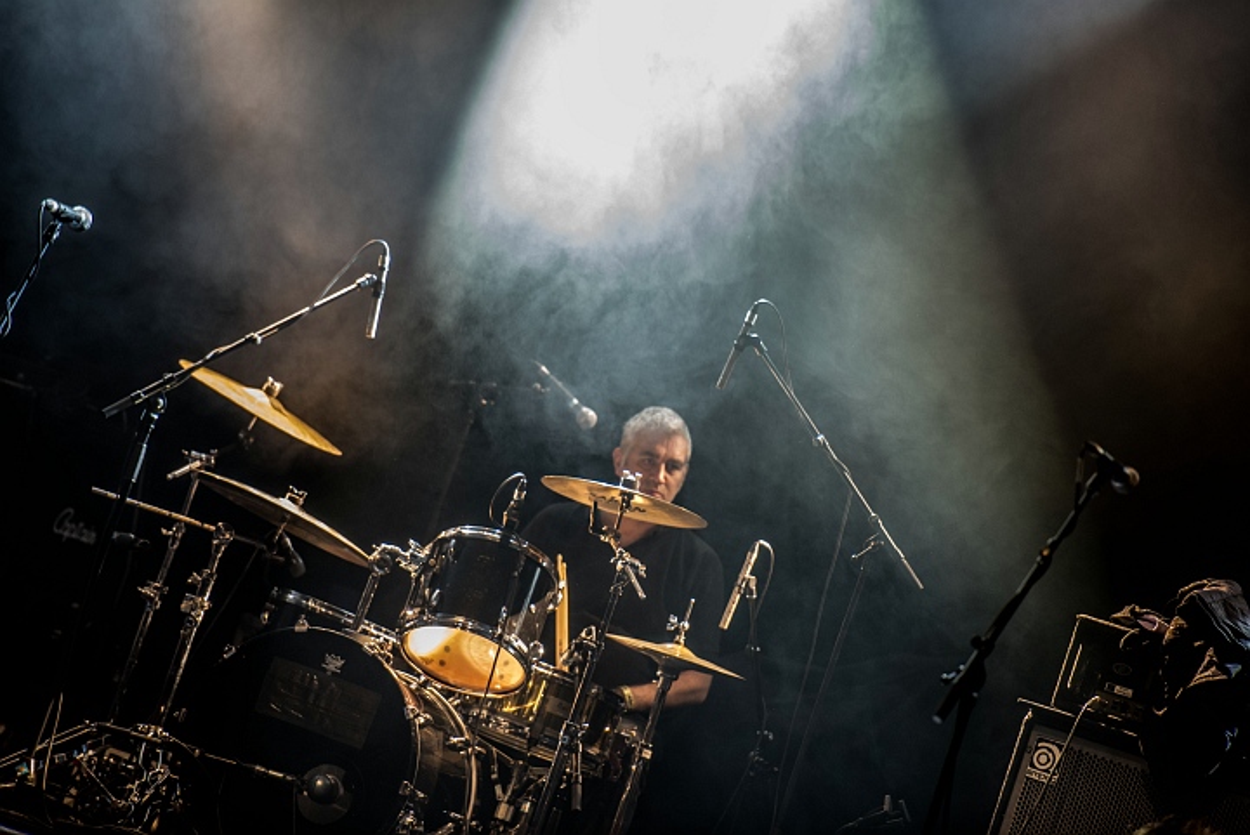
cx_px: 625
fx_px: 6948
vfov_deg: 6.9
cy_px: 418
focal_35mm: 200
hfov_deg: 10.3
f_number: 2.8
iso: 2000
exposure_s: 1/100
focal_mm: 200
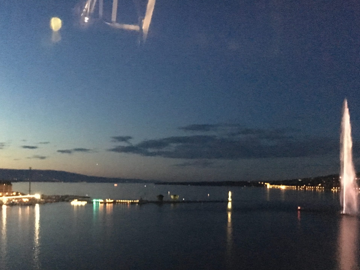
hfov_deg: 47.9
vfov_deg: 36.5
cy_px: 179
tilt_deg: -0.1
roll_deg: -0.6
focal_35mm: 39
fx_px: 406
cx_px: 178
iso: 2000
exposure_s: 1/17
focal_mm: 4.15
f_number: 2.2
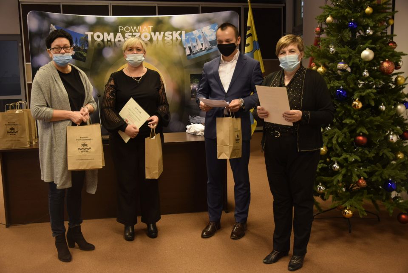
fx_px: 442
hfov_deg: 49.5
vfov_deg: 34.2
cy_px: 136
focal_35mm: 39
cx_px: 204
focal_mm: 26
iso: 1100
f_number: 4
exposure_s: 1/60
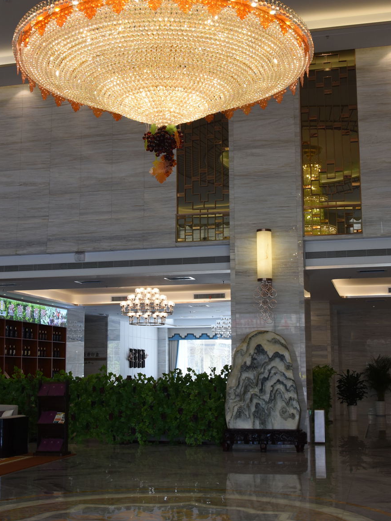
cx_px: 206
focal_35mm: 48
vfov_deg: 39.6
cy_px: 260
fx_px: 723
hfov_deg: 30.3
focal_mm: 22
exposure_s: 1/40
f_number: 8
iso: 250
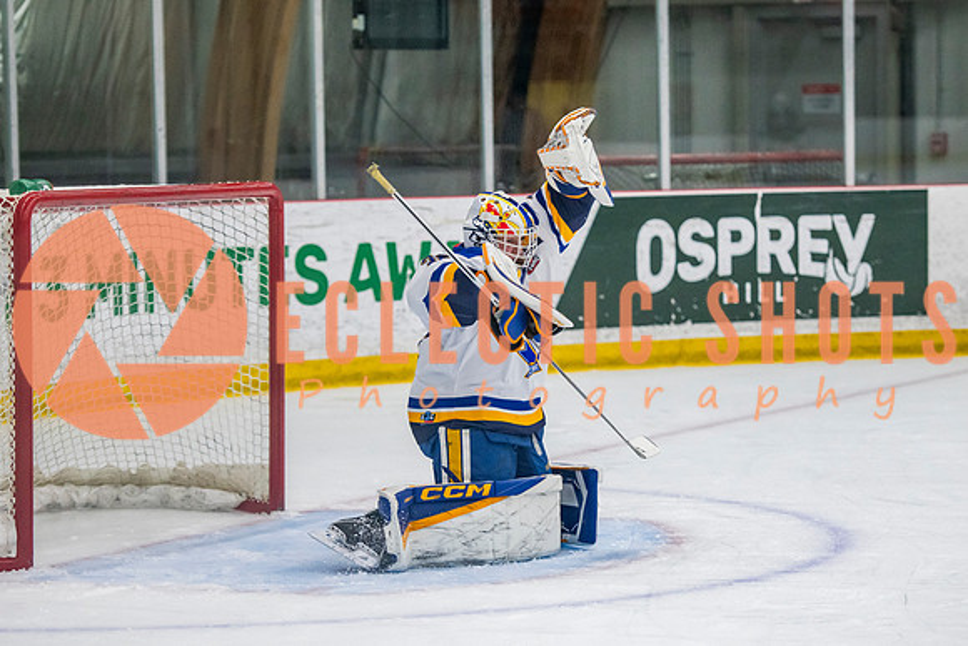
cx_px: 523
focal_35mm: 157
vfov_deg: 8.7
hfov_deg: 13.1
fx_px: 4222
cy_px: 323
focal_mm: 112
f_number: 3.2
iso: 2000
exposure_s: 1/640
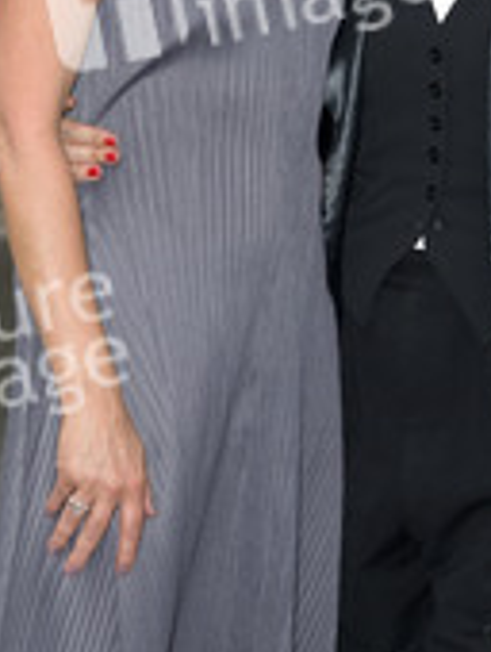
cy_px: 173
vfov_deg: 14.0
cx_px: 349
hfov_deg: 10.6
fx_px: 2641
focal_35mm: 140
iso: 500
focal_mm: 62
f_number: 5.6
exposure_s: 1/250
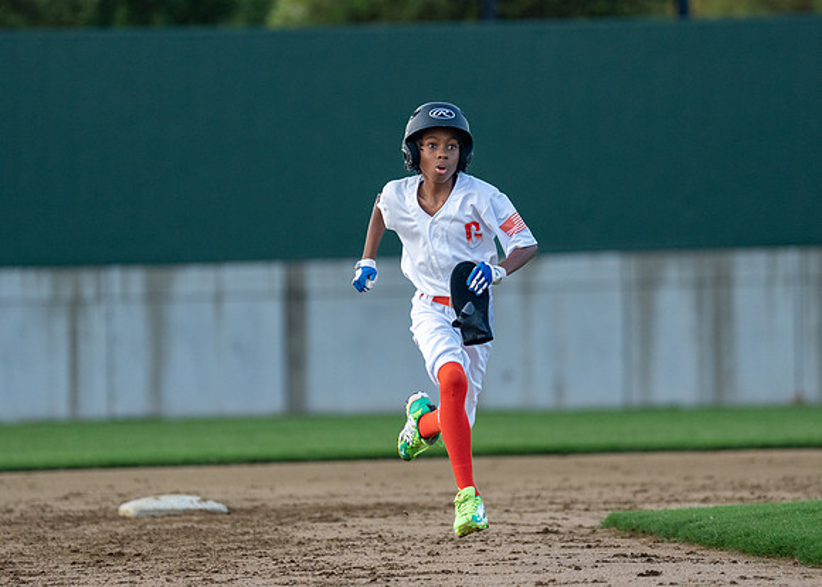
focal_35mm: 320
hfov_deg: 6.3
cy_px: 312
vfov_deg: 4.5
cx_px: 408
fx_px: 7457
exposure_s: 1/2500
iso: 640
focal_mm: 200
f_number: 2.8
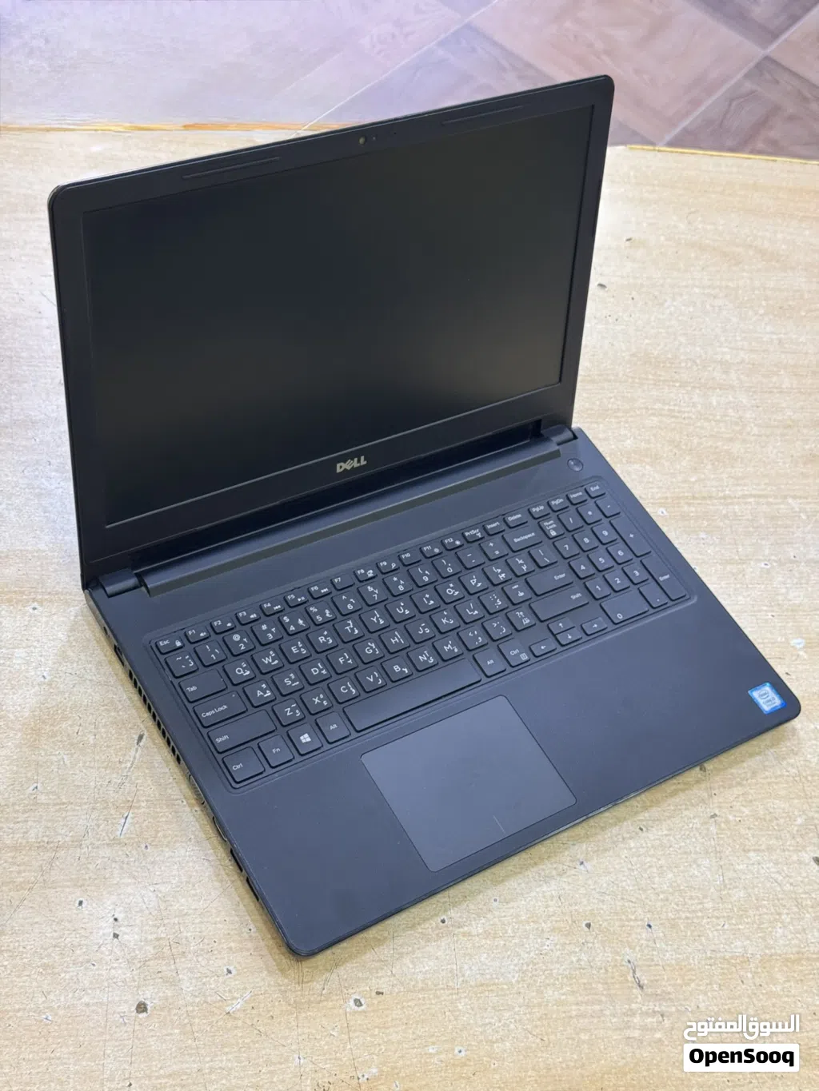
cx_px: 410
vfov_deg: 39.7
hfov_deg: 30.3
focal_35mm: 48
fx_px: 1514
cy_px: 546
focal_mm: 6.76
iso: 250
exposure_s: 1/60
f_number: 1.78
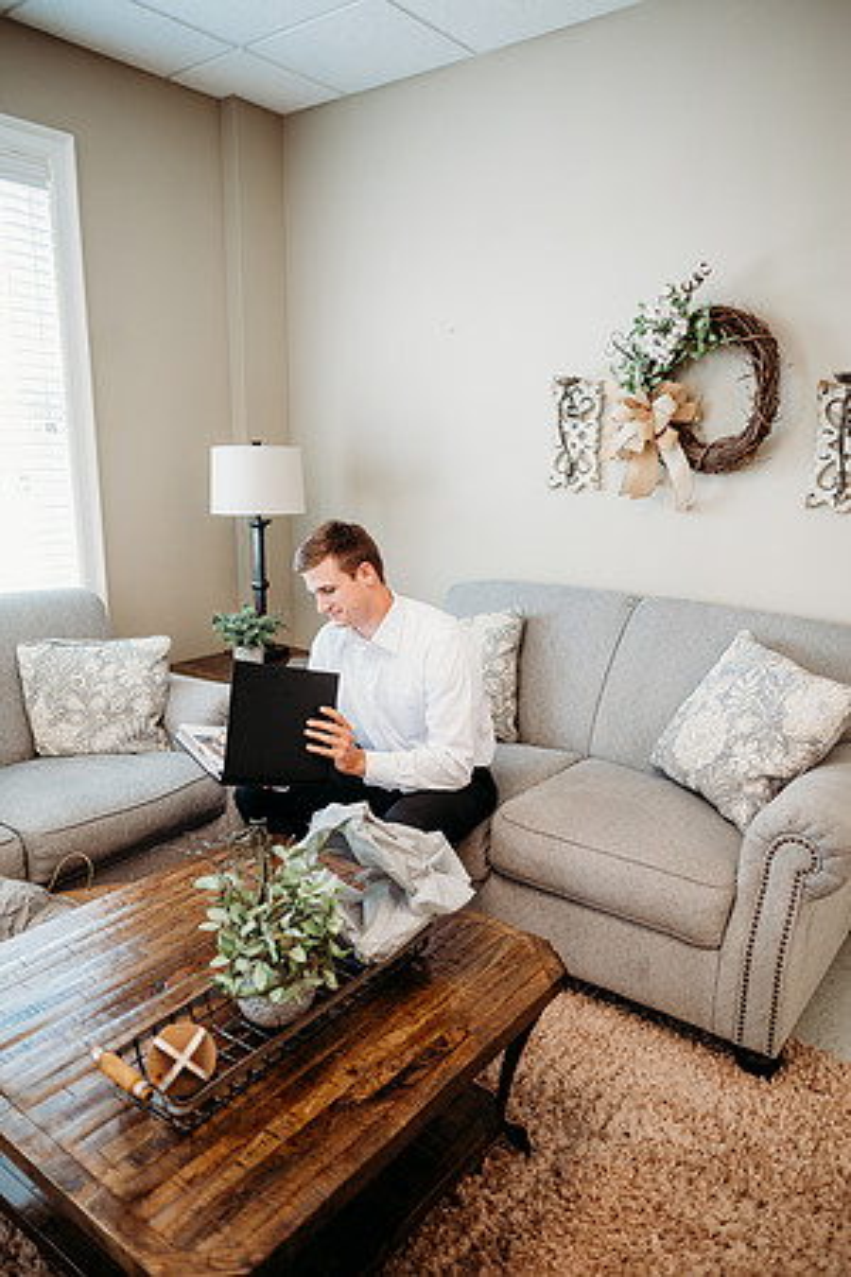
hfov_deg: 53.1
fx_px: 851
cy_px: 638
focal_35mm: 24
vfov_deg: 73.7
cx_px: 426
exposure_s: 1/160
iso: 400
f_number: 2.5
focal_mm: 24
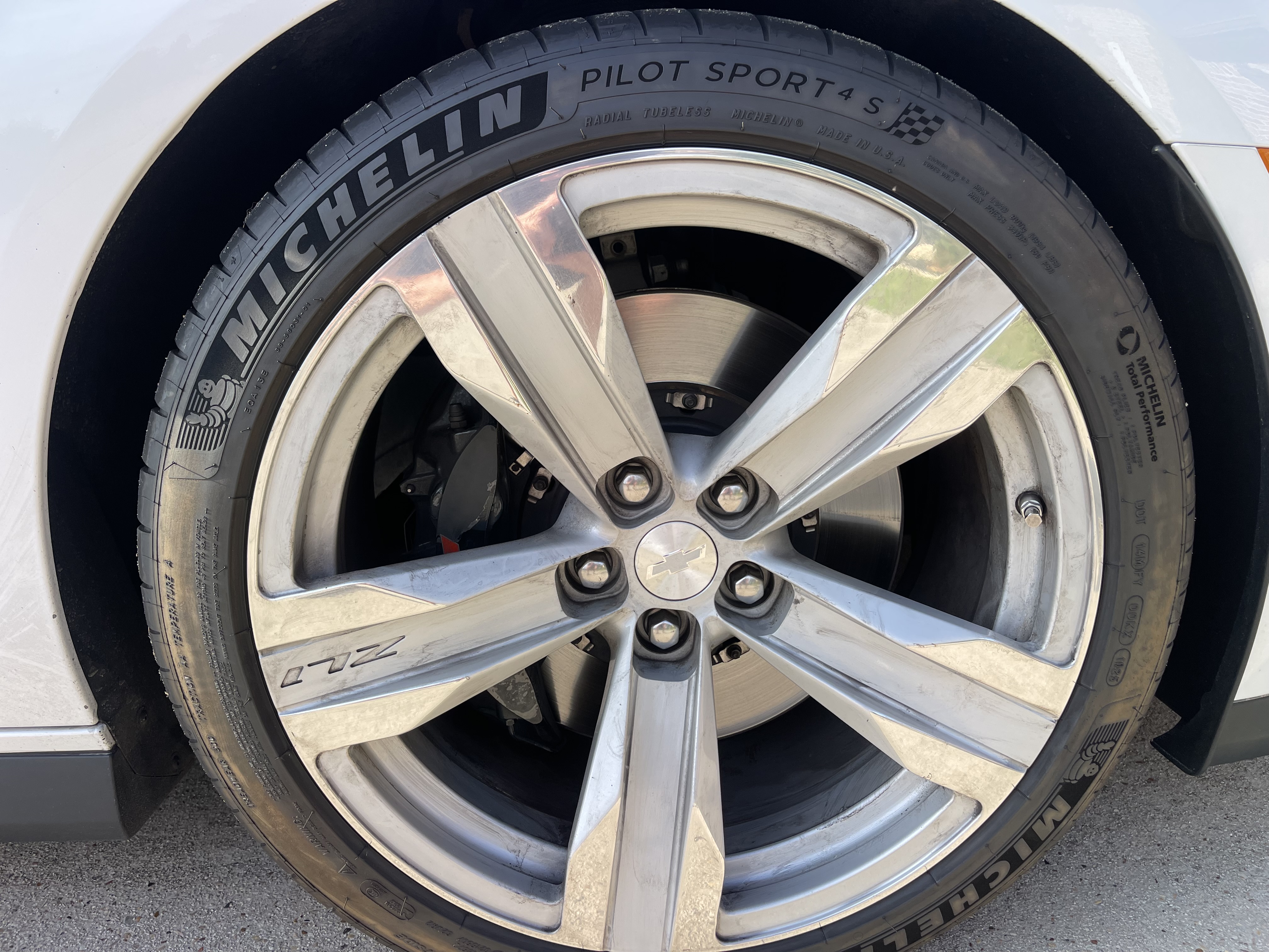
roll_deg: +2.1
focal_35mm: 25
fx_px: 916
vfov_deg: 54.9
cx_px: 634
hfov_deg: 69.4
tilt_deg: -16.4
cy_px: 476
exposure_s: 1/994
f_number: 1.6
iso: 32
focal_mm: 5.1
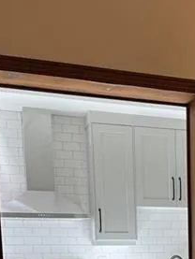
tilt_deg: -5.7
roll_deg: +0.9
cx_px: 233
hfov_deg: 19.3
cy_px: 309
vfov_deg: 24.5
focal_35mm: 72
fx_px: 540
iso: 50
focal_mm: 5.1
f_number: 1.6
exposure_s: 1/120
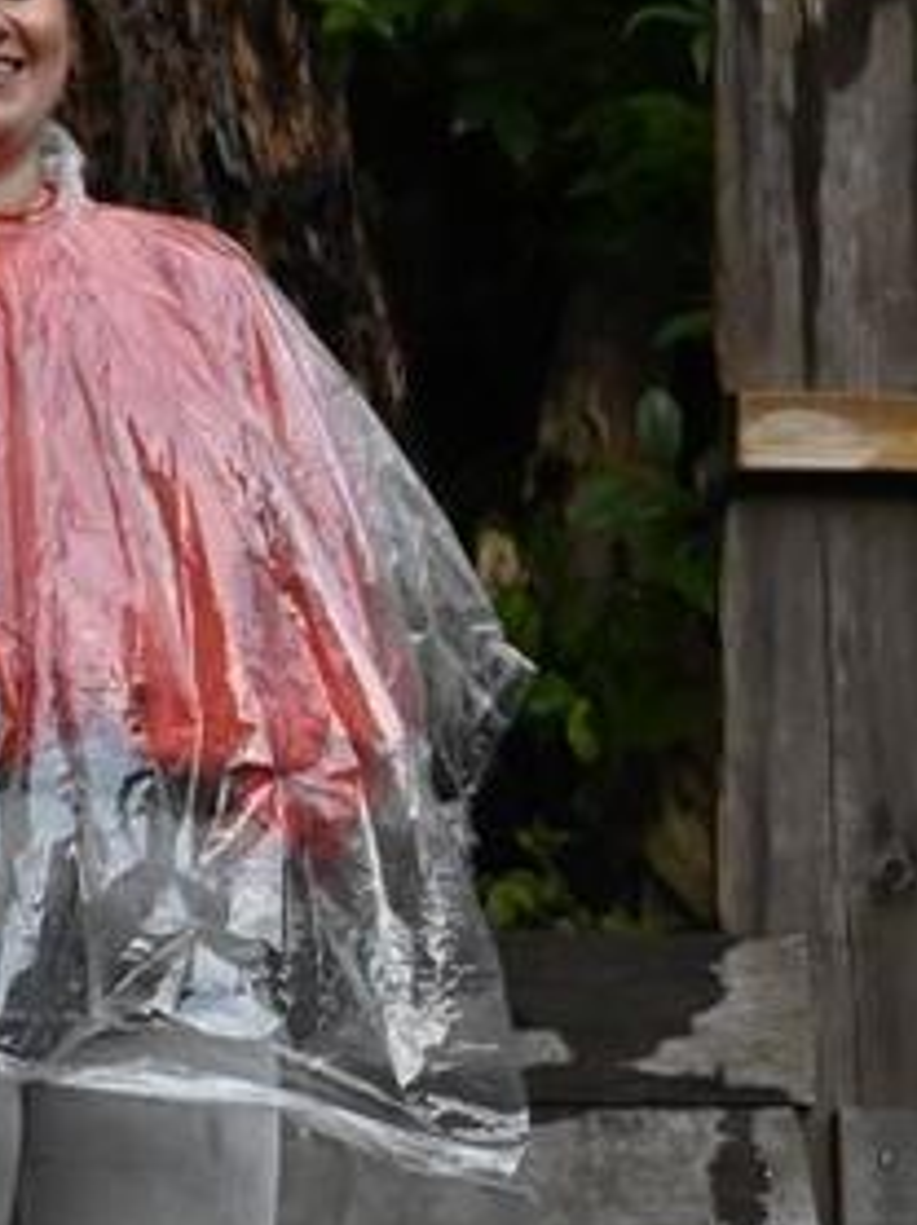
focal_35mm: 412
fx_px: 14575
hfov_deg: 3.6
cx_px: -772
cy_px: 690
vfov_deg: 4.8
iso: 8000
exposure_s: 1/160
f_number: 10
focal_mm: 120
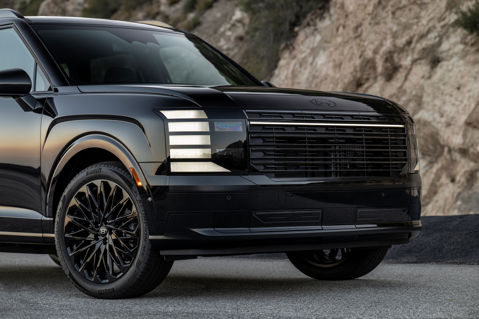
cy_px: 160
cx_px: 240
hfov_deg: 19.6
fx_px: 1384
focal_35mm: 104
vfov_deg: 13.2
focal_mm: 104
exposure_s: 1/10
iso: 64
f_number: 5
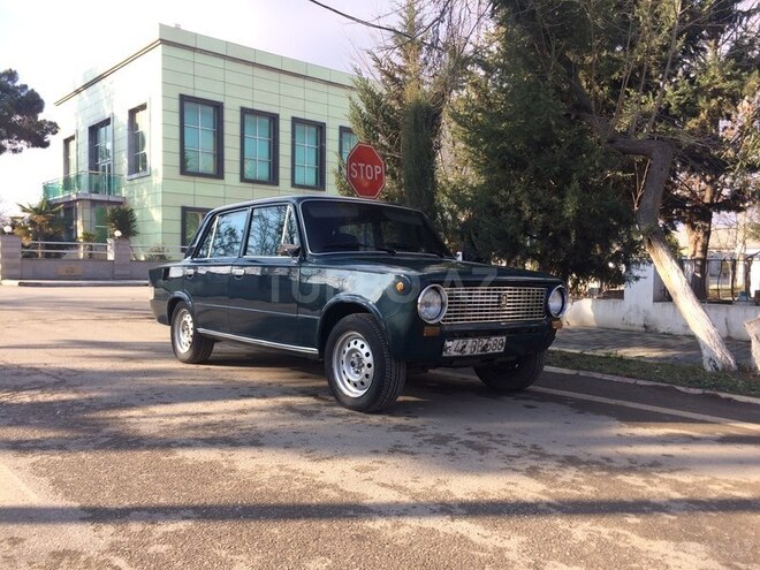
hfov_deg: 61.7
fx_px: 637
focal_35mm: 29
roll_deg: -0.7
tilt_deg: -1.6
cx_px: 380
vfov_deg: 48.2
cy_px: 285
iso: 32
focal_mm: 4.15
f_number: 2.2
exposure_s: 1/604
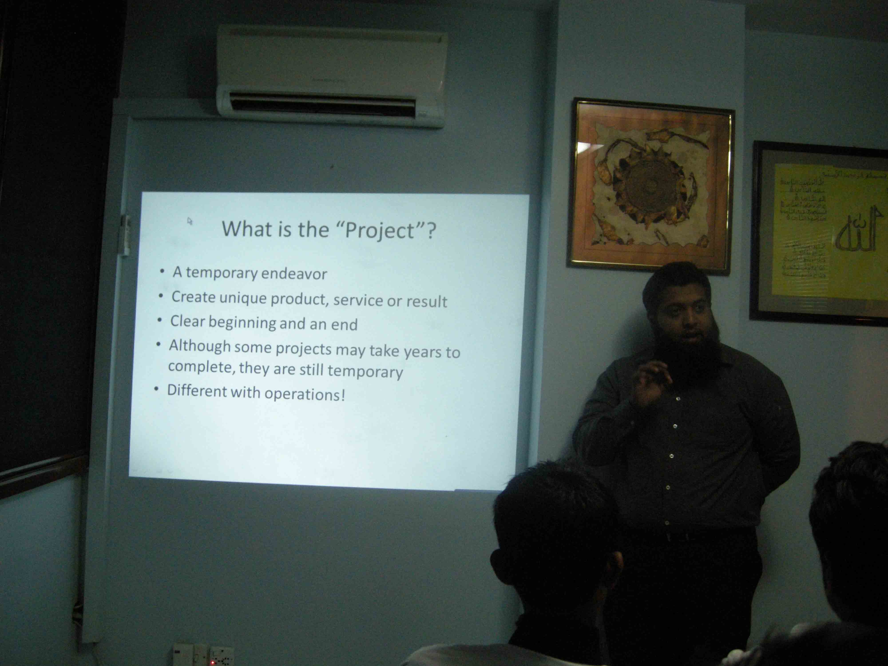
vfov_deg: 40.7
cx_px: 444
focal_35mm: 35
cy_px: 333
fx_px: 898
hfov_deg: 52.6
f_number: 2.7
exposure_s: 1/41.7
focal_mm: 7.5
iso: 400
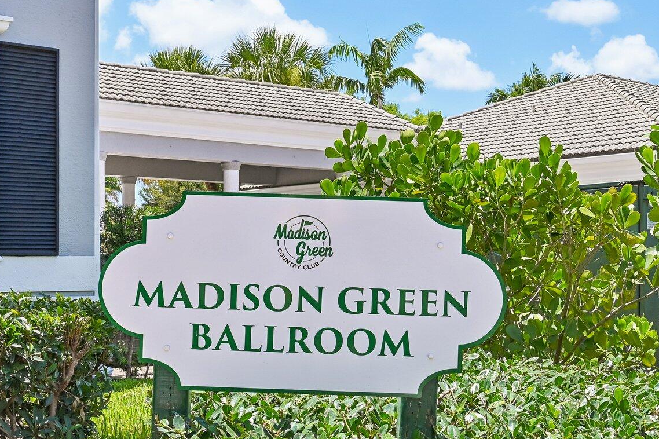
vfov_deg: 24.9
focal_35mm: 54
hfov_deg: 36.9
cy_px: 310
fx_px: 988
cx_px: 301
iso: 640
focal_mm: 30
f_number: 8
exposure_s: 1/1250
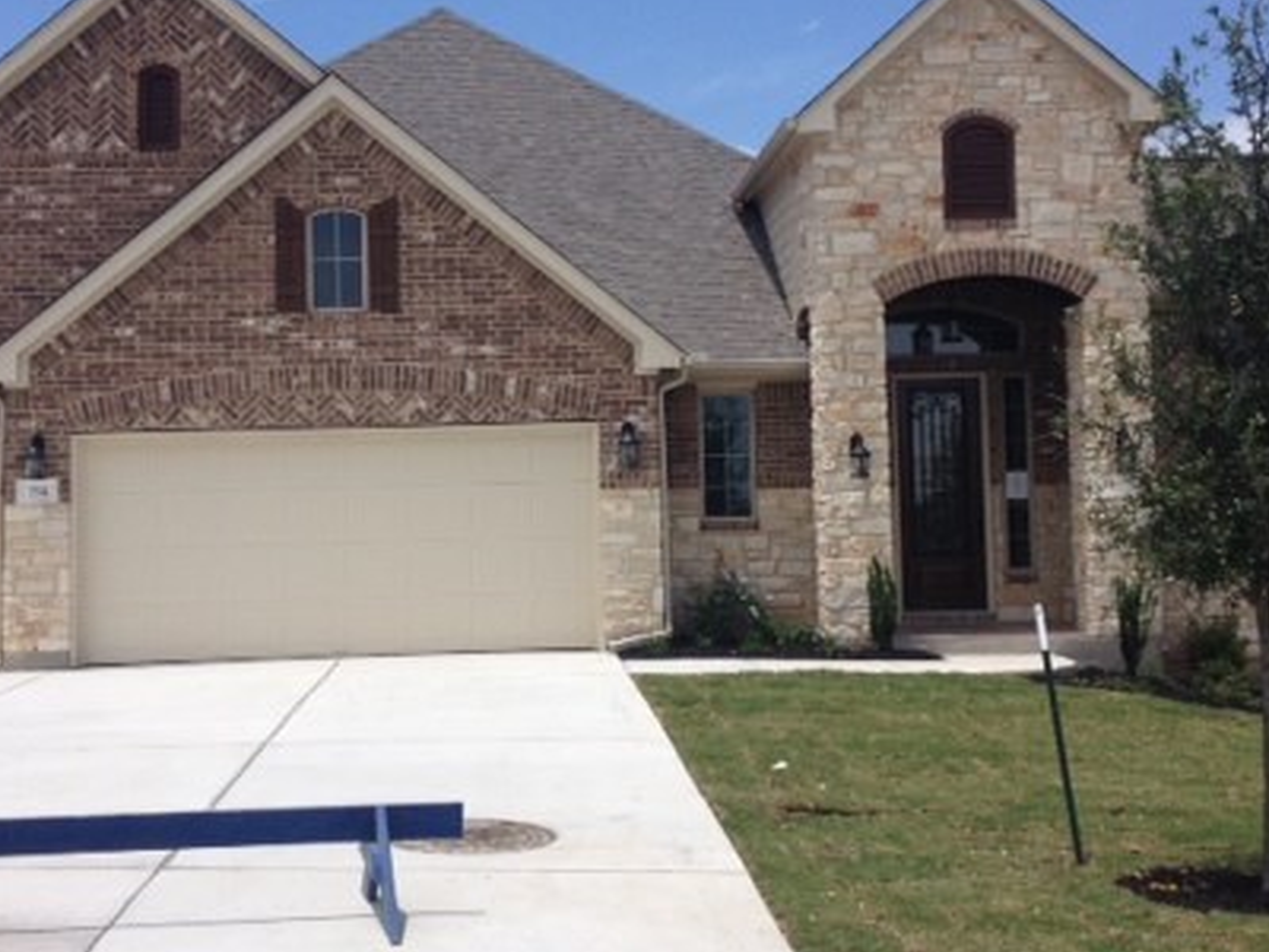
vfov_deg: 26.1
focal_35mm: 56
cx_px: 571
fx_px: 2053
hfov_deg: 34.3
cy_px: 397
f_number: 2.4
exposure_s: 1/2907
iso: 50
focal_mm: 4.28
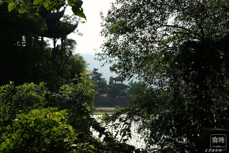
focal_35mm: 47
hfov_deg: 41.9
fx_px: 299
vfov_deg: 28.6
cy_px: 76
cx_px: 114
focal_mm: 47
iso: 100
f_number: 4.5
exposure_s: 1/800
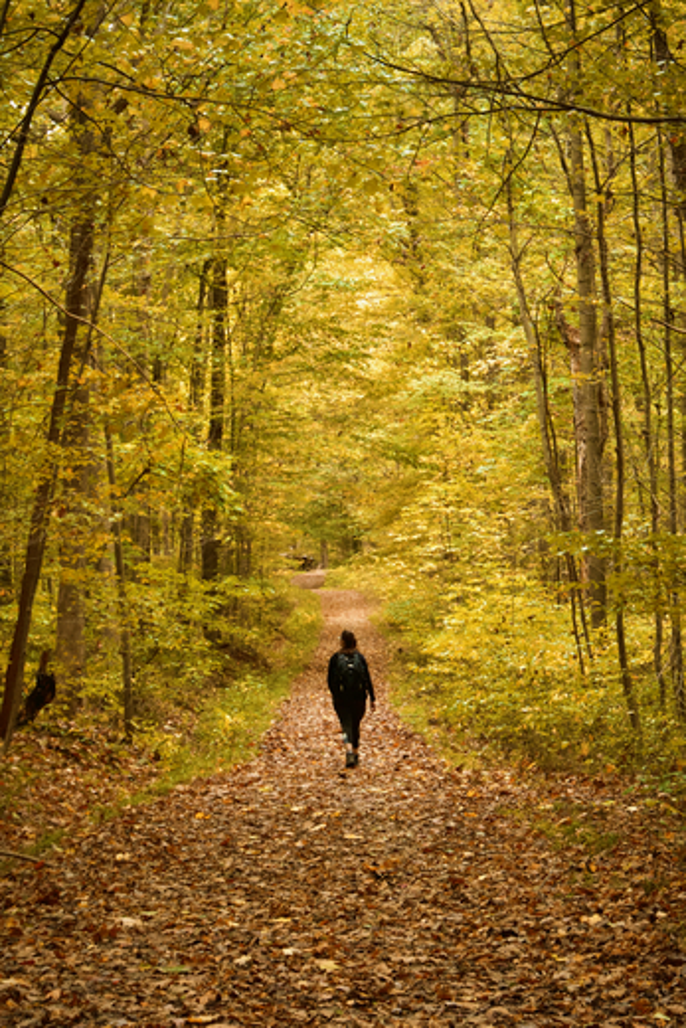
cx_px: 343
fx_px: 2142
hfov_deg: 18.2
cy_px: 514
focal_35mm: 75
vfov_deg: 27.0
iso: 800
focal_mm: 50
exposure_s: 1/50
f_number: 10
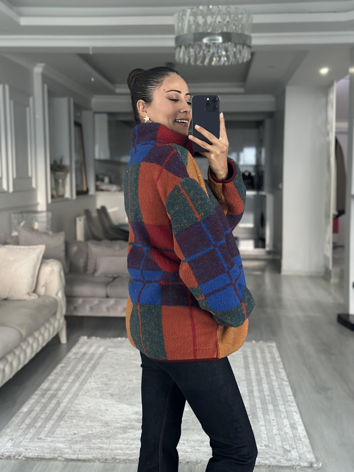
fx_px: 654
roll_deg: +0.2
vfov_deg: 39.7
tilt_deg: -17.6
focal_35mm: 48
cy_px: 236
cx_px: 177
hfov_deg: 30.3
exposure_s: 1/40
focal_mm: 6.86
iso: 500
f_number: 1.78
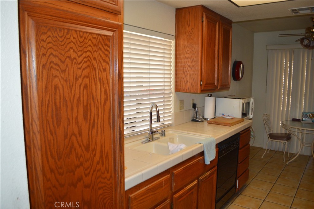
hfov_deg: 67.4
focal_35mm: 27
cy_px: 104
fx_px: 235
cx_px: 157
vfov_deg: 47.8
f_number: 3.5
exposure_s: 1/60
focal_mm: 18
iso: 450
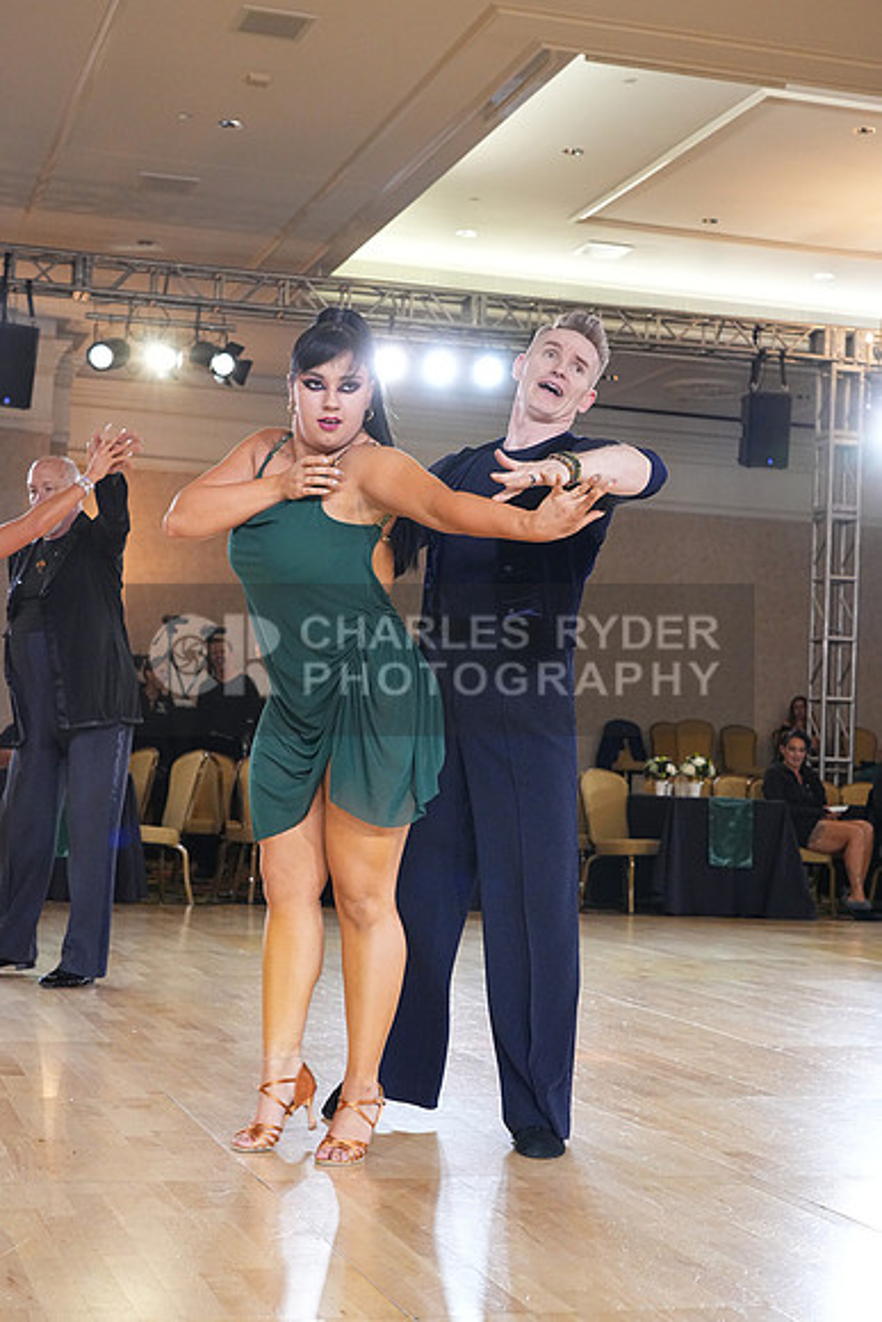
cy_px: 661
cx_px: 441
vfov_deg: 38.2
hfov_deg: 26.0
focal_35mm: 52
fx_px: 1910
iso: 5000
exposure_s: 1/200
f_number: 6.3
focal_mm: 52
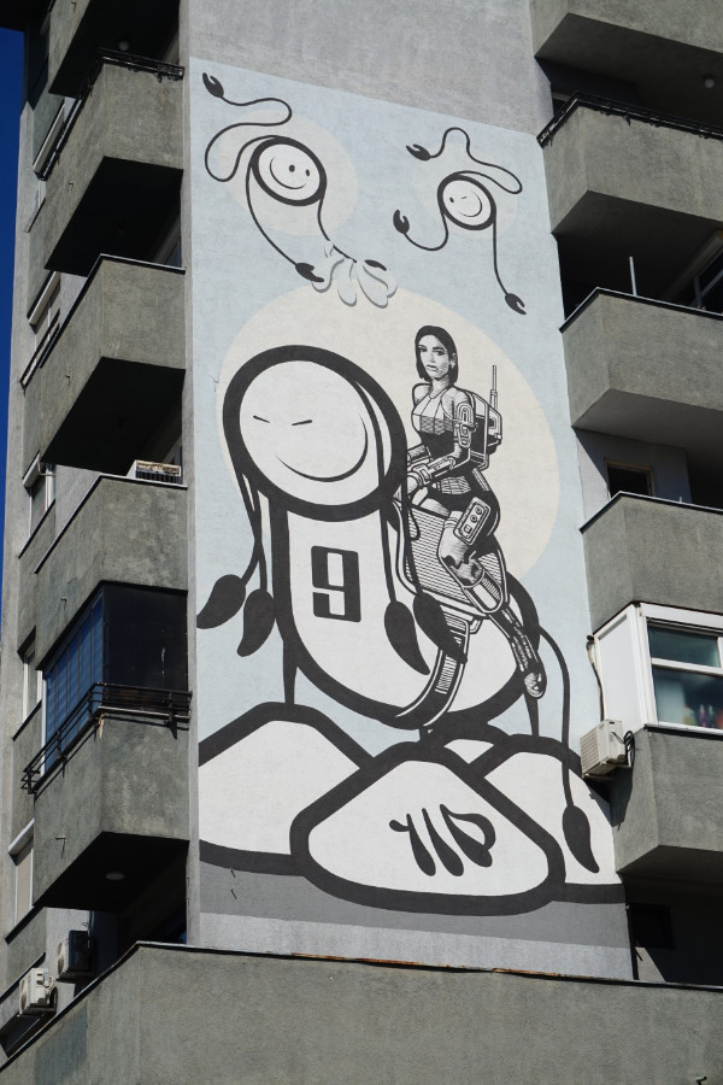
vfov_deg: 28.6
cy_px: 542
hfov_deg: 19.3
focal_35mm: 70
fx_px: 2124
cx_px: 362
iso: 100
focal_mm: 47
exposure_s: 1/200
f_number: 14
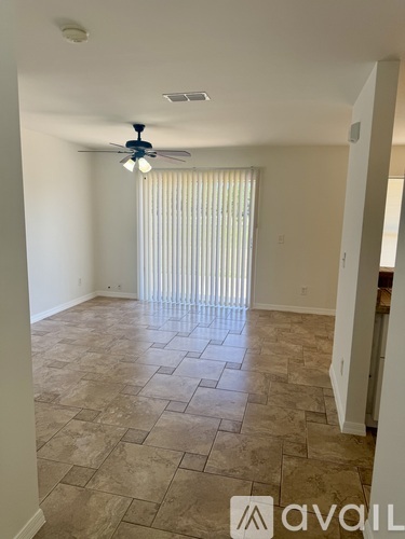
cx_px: 202
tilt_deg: -8.7
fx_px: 374
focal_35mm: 24
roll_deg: -1.3
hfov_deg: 56.8
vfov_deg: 71.6
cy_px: 270
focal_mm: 6.76
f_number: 1.78
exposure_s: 1/322
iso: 80
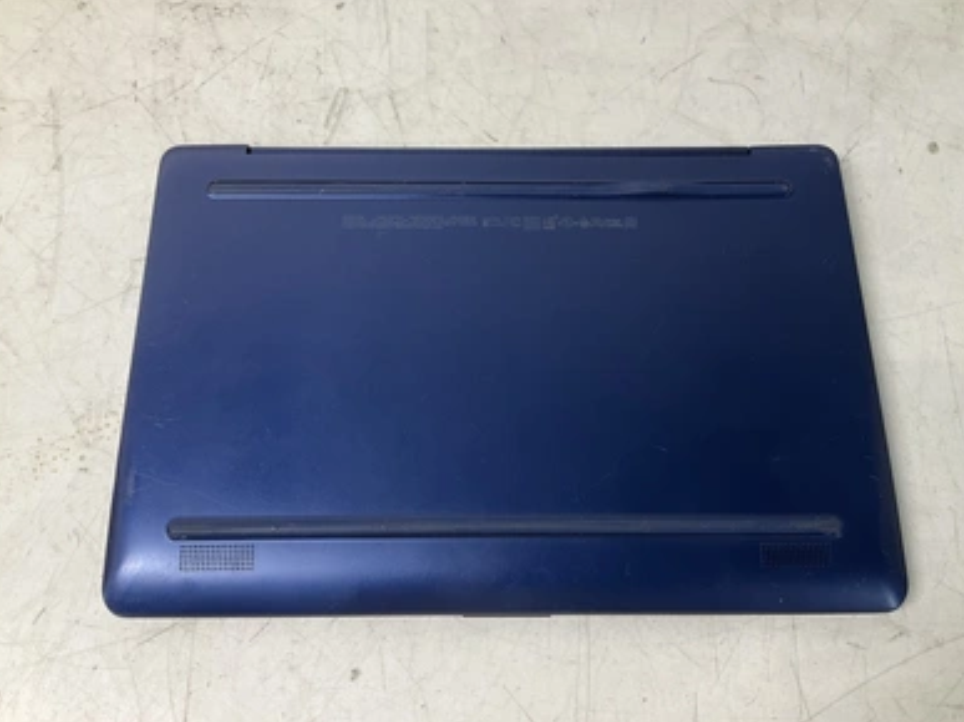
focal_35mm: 30
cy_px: 368
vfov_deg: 46.8
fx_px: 835
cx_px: 481
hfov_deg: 60.0
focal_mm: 3
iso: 64
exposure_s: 1/60
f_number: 1.8
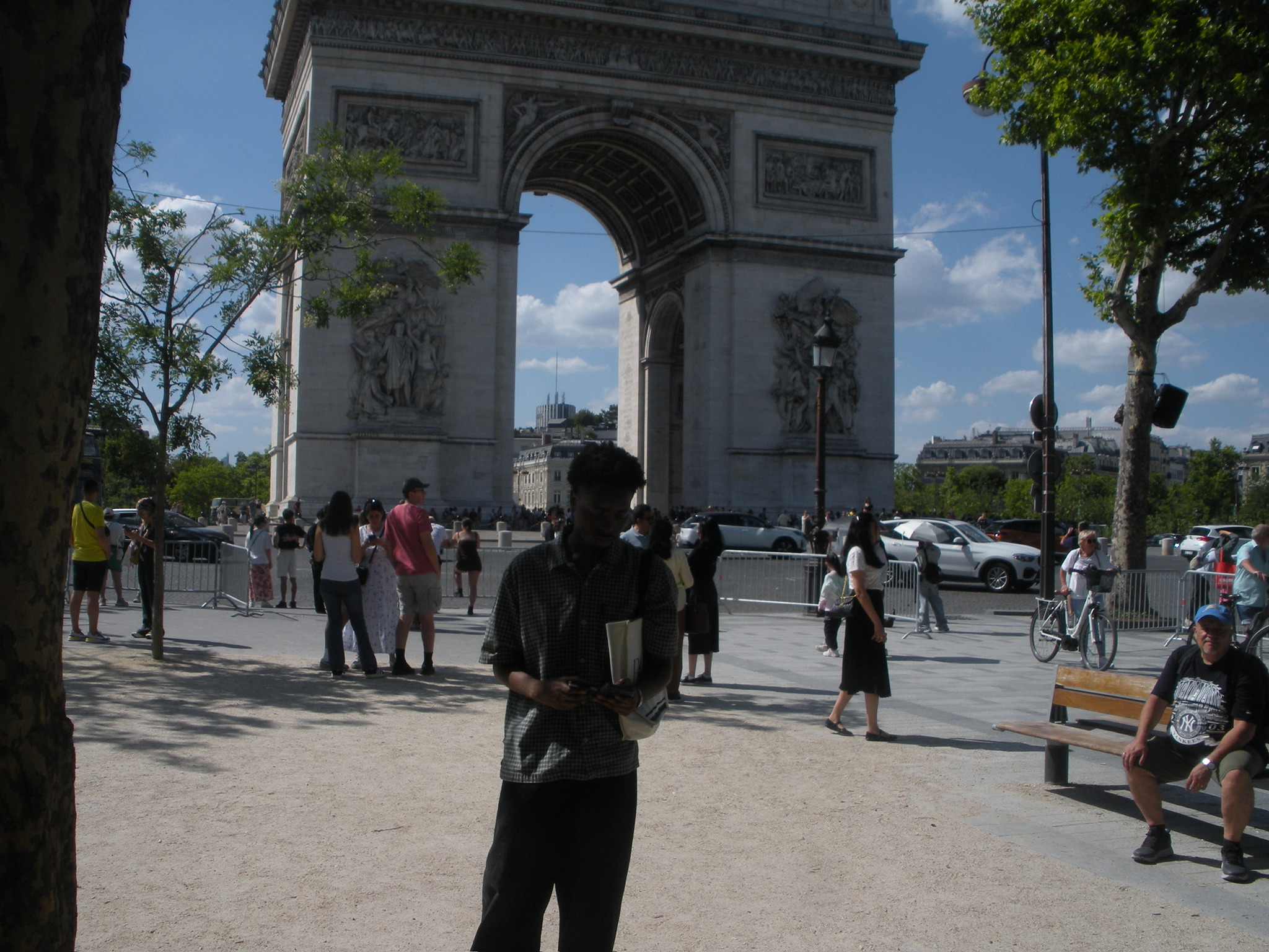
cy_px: 476
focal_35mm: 36
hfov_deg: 51.4
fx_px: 1320
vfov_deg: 39.7
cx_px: 634
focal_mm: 6.3
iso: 64
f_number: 5.6
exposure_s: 1/560
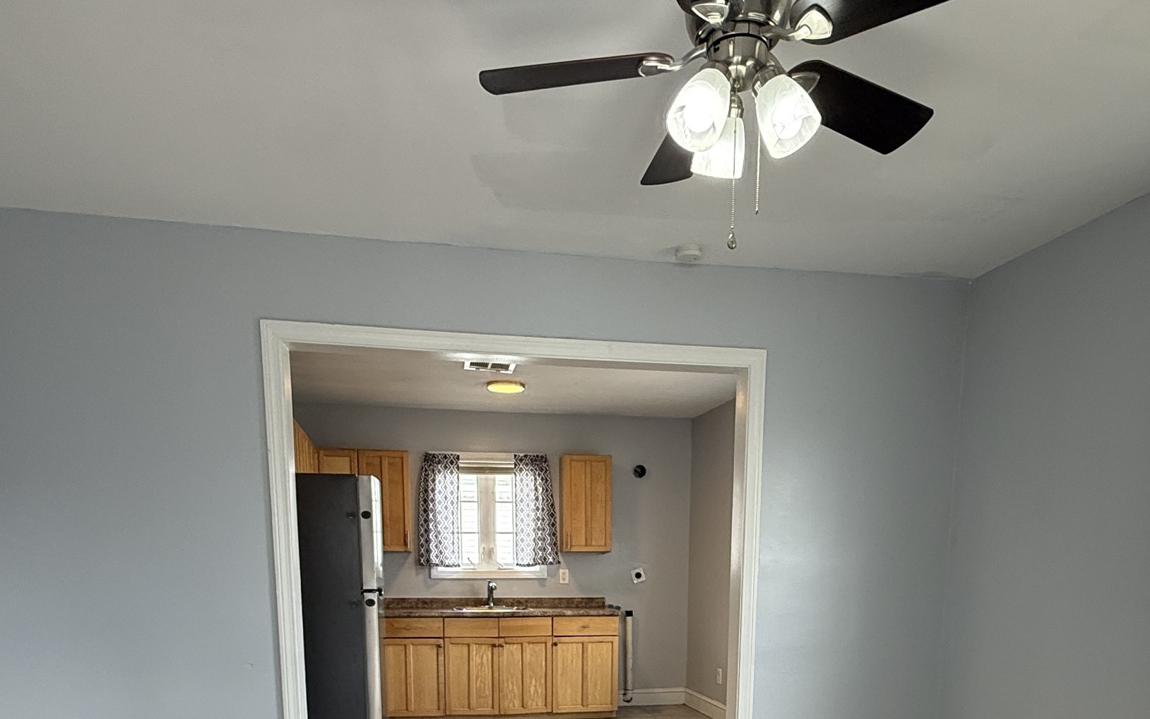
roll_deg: -0.6
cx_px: 602
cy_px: 712
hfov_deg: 66.4
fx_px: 878
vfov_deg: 39.5
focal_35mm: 28
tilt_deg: -9.4
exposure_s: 1/120
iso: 160
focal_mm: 2.22
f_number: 2.2
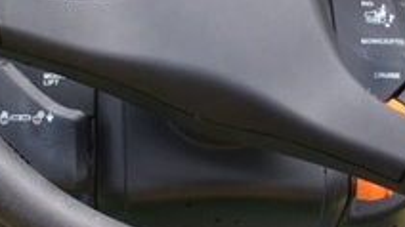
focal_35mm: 86
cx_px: 155
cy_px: 11
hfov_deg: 24.7
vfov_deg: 13.9
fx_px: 923
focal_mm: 4.15
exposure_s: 1/516
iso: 25
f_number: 2.2
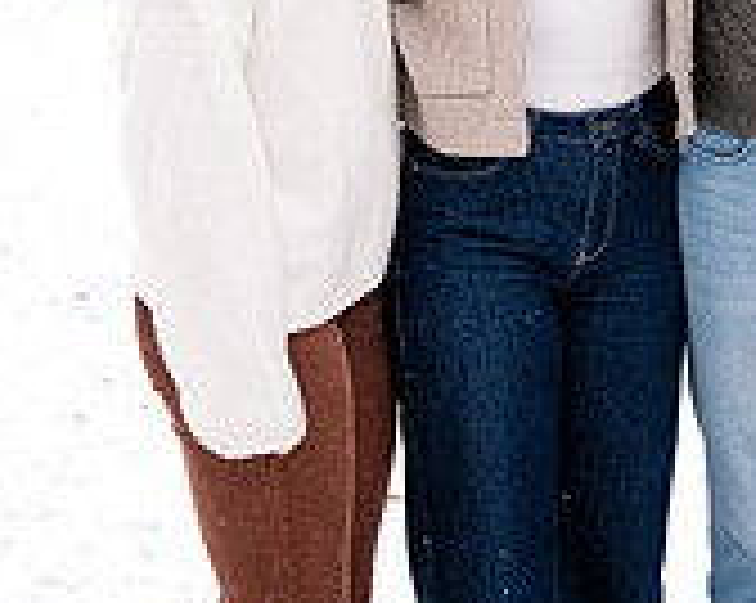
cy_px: -7
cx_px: 868
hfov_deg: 14.1
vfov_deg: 11.5
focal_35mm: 133
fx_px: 2972
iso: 400
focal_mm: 41
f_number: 3.2
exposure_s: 1/250
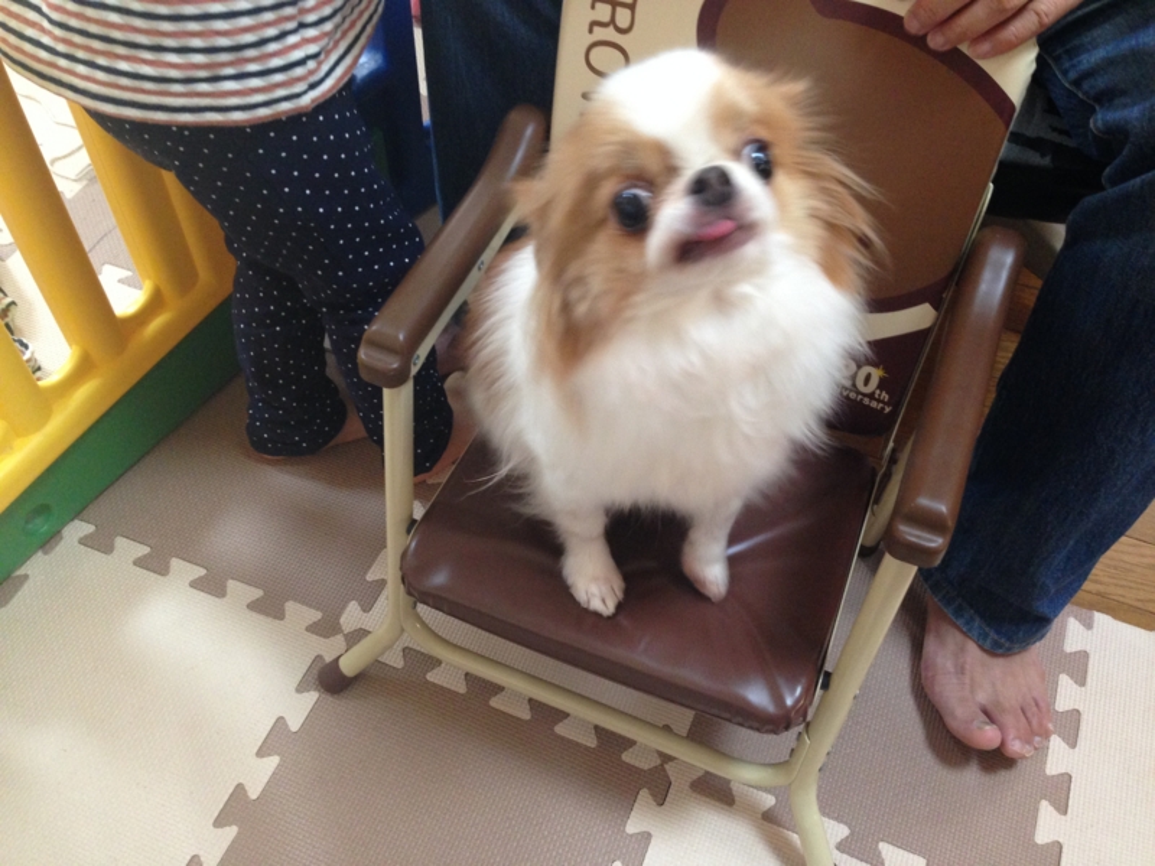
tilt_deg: -52.7
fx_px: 1101
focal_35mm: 33
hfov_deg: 55.4
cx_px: 578
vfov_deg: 42.9
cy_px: 433
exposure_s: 1/20
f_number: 2.4
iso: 200
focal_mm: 4.12
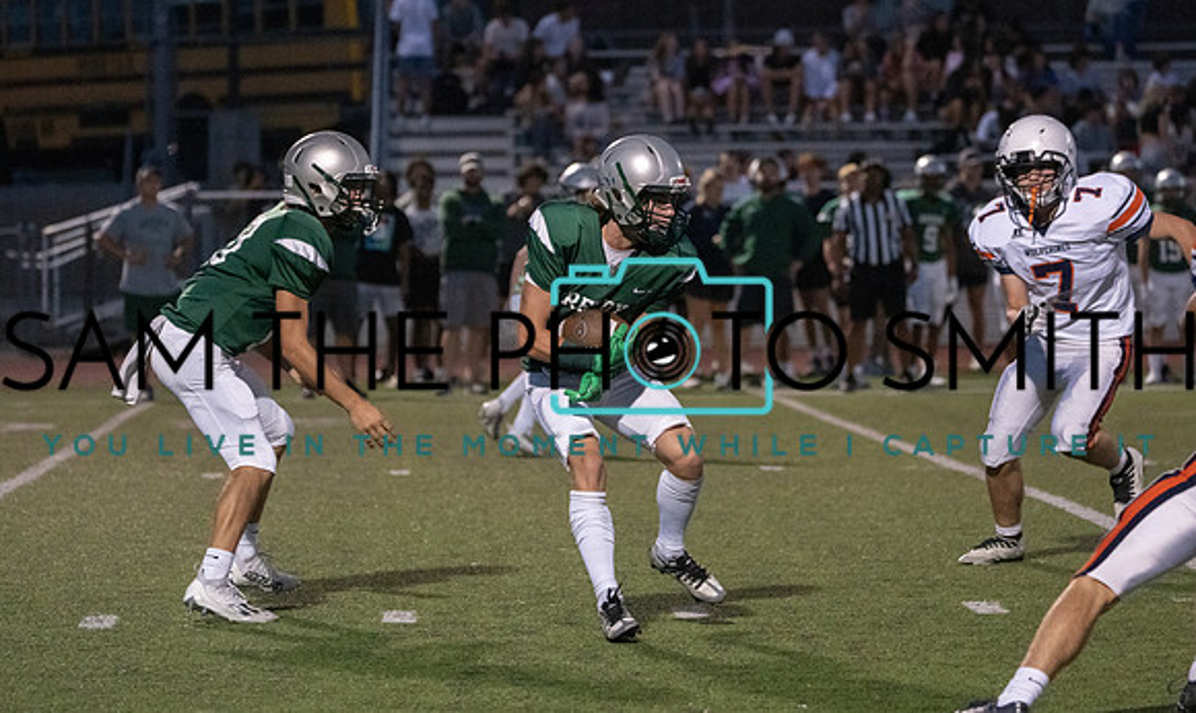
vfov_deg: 5.8
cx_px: 602
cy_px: 311
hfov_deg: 9.8
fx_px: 6989
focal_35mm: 217
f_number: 5.6
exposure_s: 1/1000
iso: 12800
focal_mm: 198
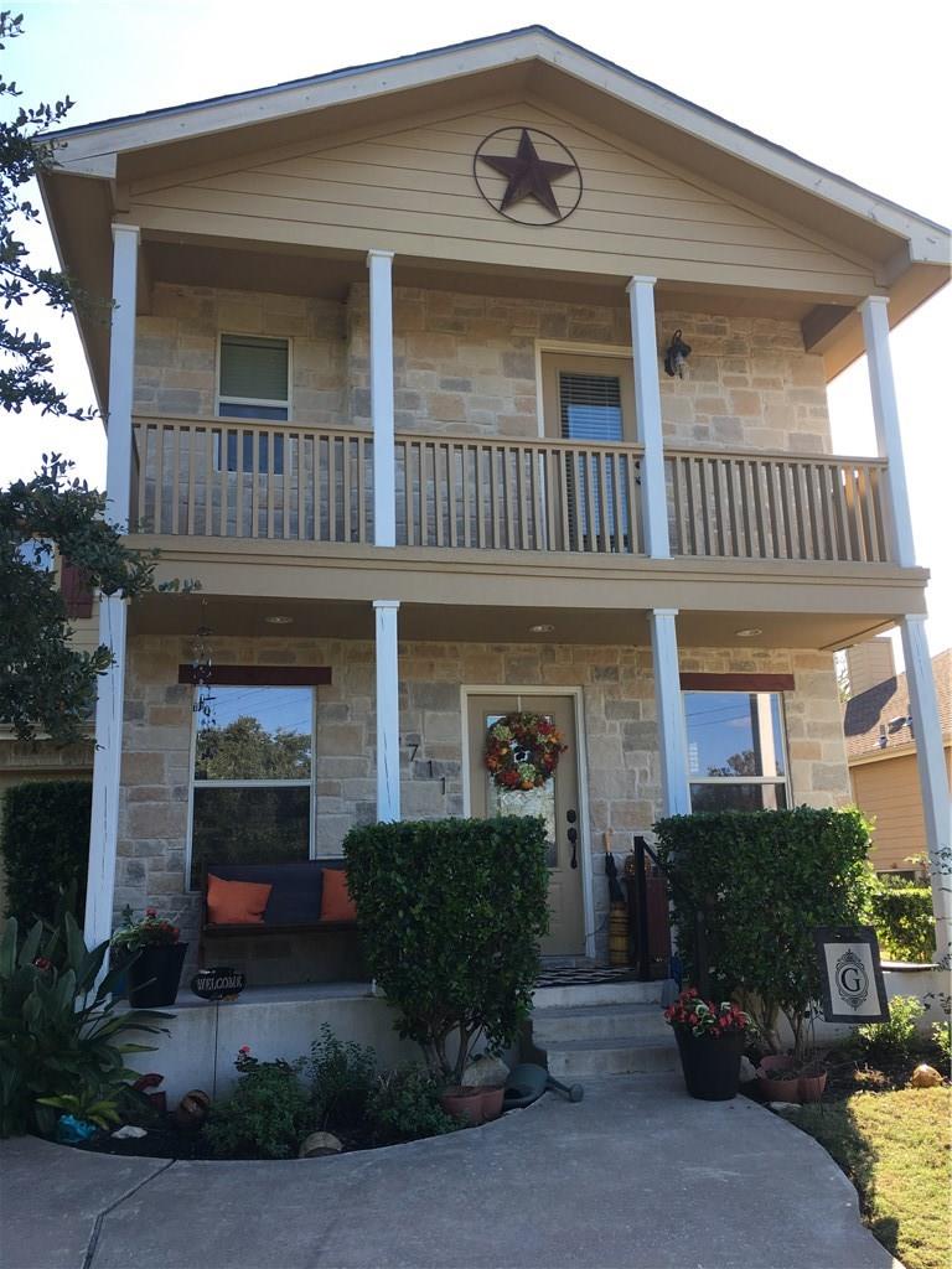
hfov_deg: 48.2
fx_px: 1063
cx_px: 476
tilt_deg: +11.8
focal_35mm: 29
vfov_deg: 61.7
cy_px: 634
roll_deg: +1.7
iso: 25
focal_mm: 4.15
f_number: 2.2
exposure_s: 1/310
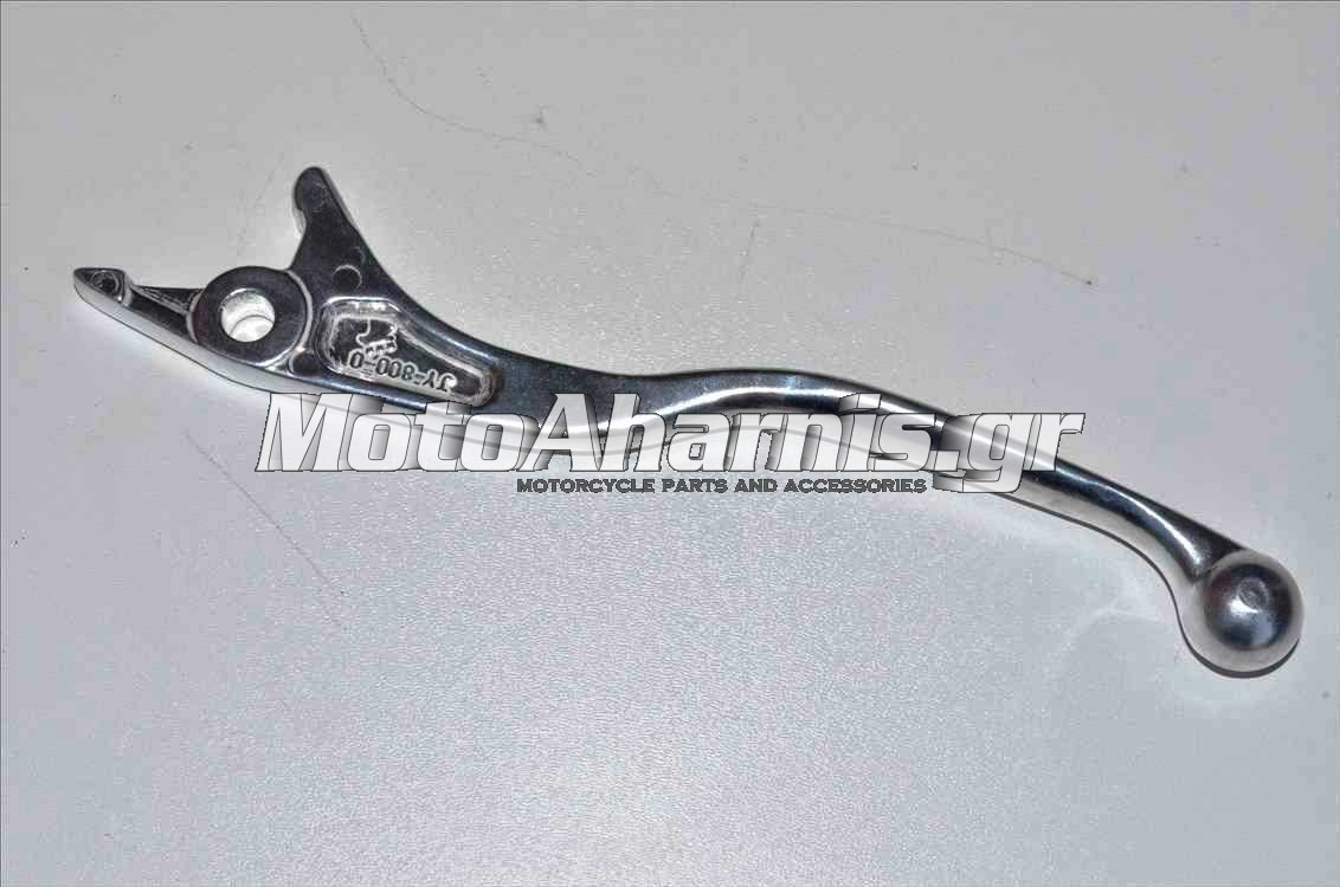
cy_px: 444
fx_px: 3065
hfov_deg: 24.7
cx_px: 670
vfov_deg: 16.5
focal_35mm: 82
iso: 160
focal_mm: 55
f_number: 20
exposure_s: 1/100
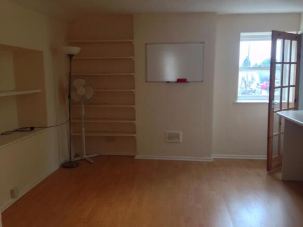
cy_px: 114
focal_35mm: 33
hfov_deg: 55.4
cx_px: 152
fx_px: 289
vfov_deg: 42.9
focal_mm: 4.12
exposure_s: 1/20
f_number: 2.4
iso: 50
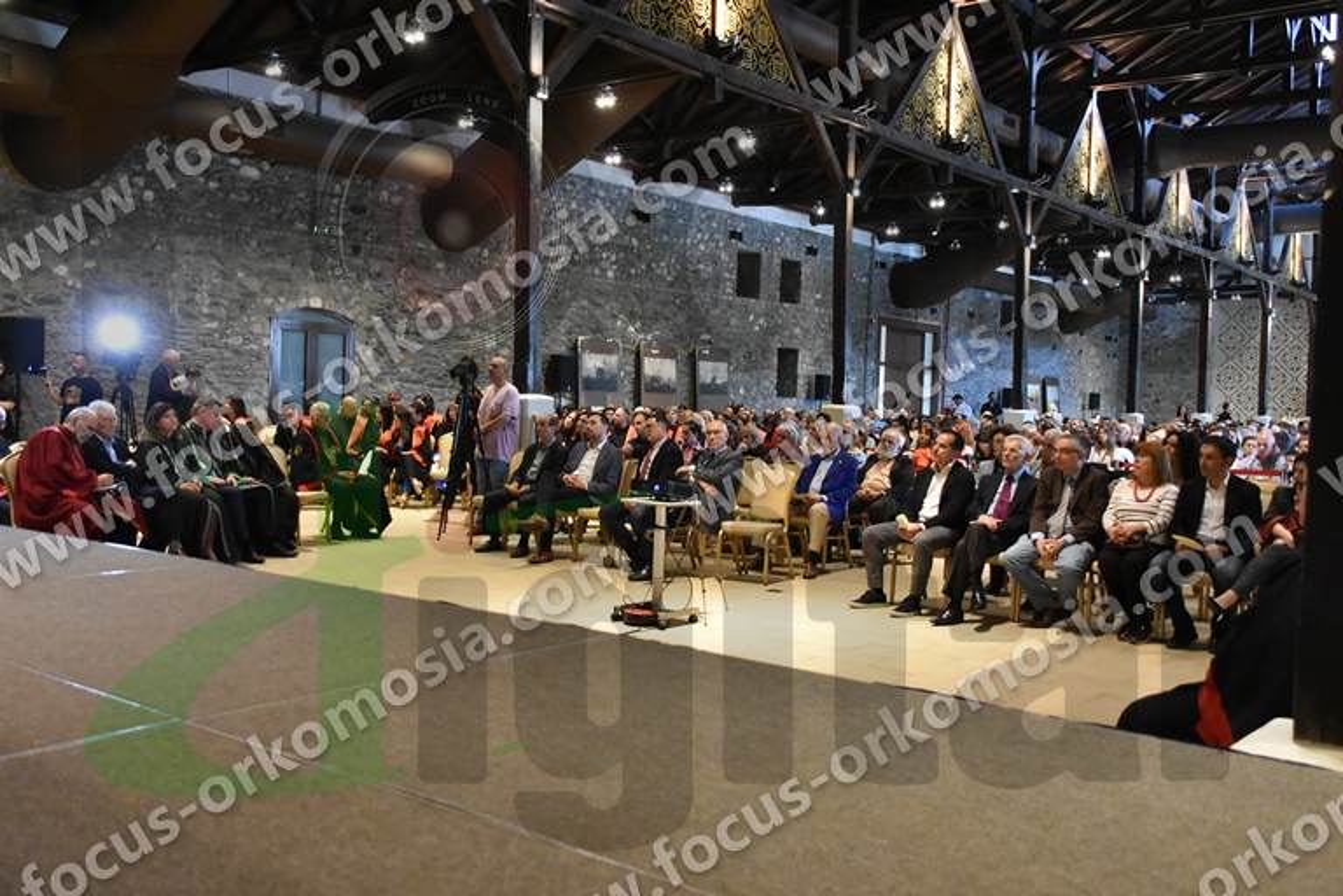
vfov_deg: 40.0
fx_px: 1231
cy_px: 448
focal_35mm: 33
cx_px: 672
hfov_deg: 57.2
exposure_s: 1/80
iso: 6400
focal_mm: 22
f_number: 5.6
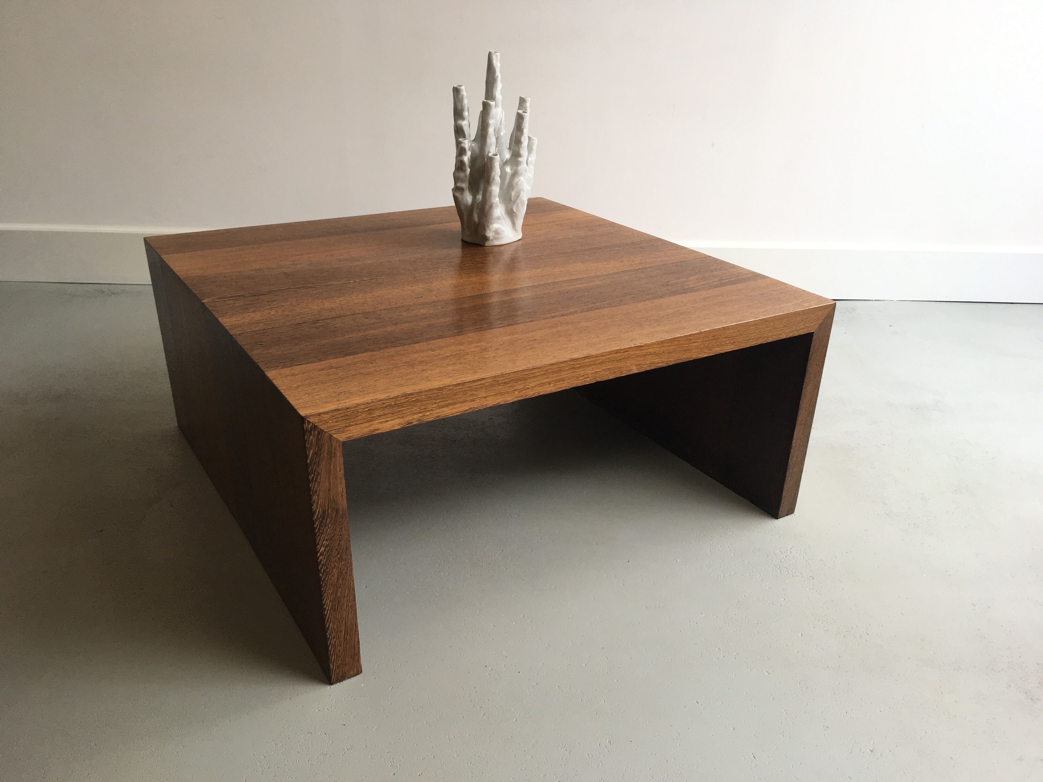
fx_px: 874
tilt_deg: -24.9
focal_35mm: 29
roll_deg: -2.0
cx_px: 522
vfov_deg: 48.2
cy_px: 391
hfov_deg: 61.7
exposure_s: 1/100
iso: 40
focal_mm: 4.15
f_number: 2.2
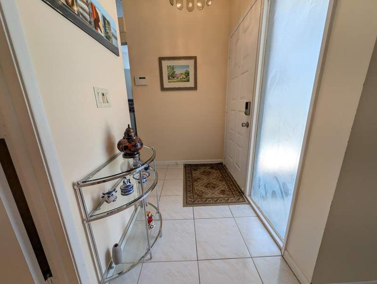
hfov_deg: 110.5
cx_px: 188
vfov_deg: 94.6
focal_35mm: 12
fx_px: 131
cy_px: 142
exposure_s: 1/250
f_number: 1.7
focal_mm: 2.02
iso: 53
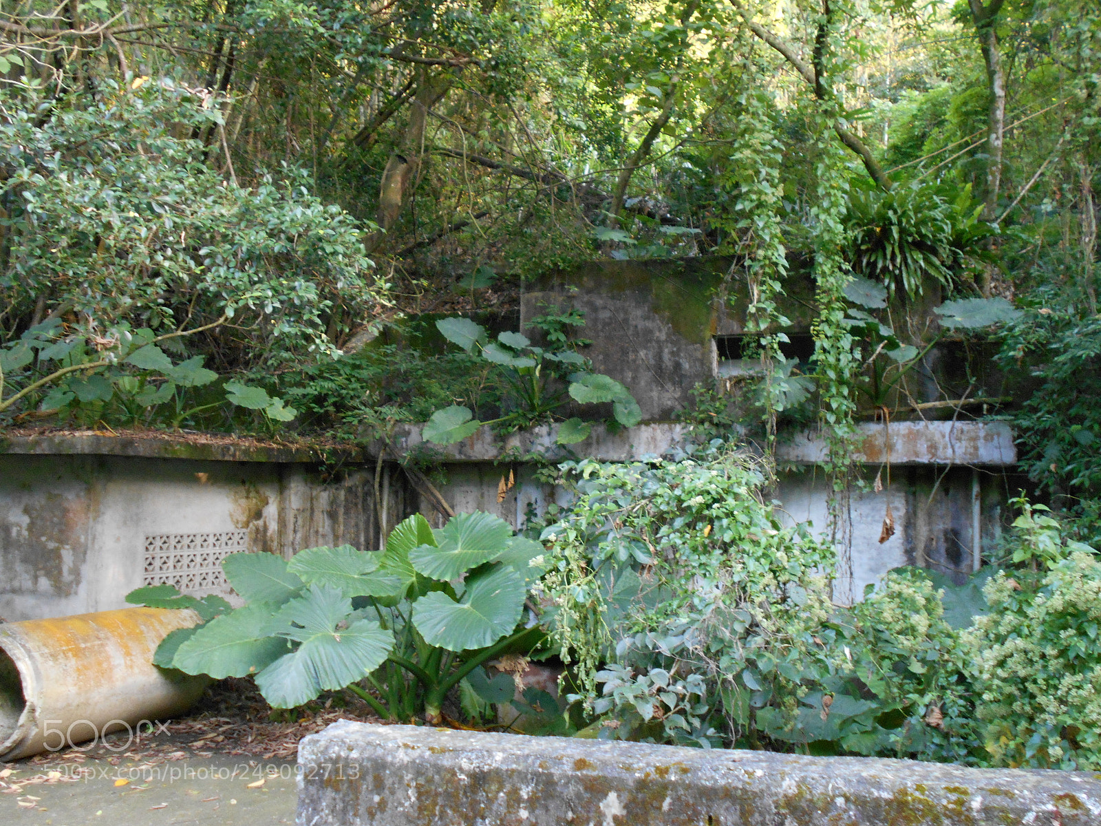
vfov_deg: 41.8
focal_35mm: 34
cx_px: 550
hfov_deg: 54.0
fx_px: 1081
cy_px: 413
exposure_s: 1/30
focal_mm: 5.8
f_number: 3.6
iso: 360
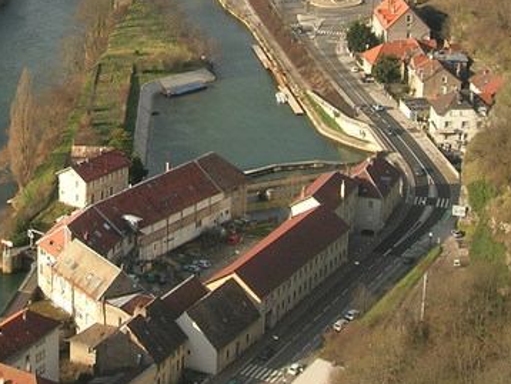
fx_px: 1566
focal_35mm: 106
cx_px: 114
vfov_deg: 13.6
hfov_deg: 18.4
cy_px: -90
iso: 64
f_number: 4.8
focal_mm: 7.8
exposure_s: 1/307
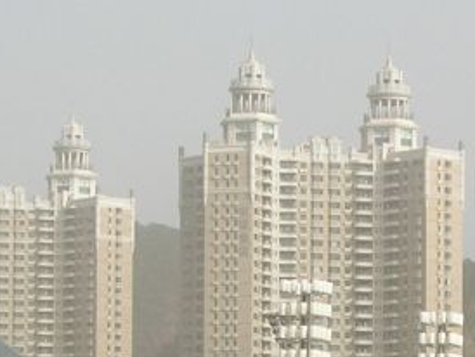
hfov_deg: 10.0
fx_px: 2692
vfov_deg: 7.5
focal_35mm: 196
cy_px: 458
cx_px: 449
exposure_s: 1/288
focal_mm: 7
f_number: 5.2
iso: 50
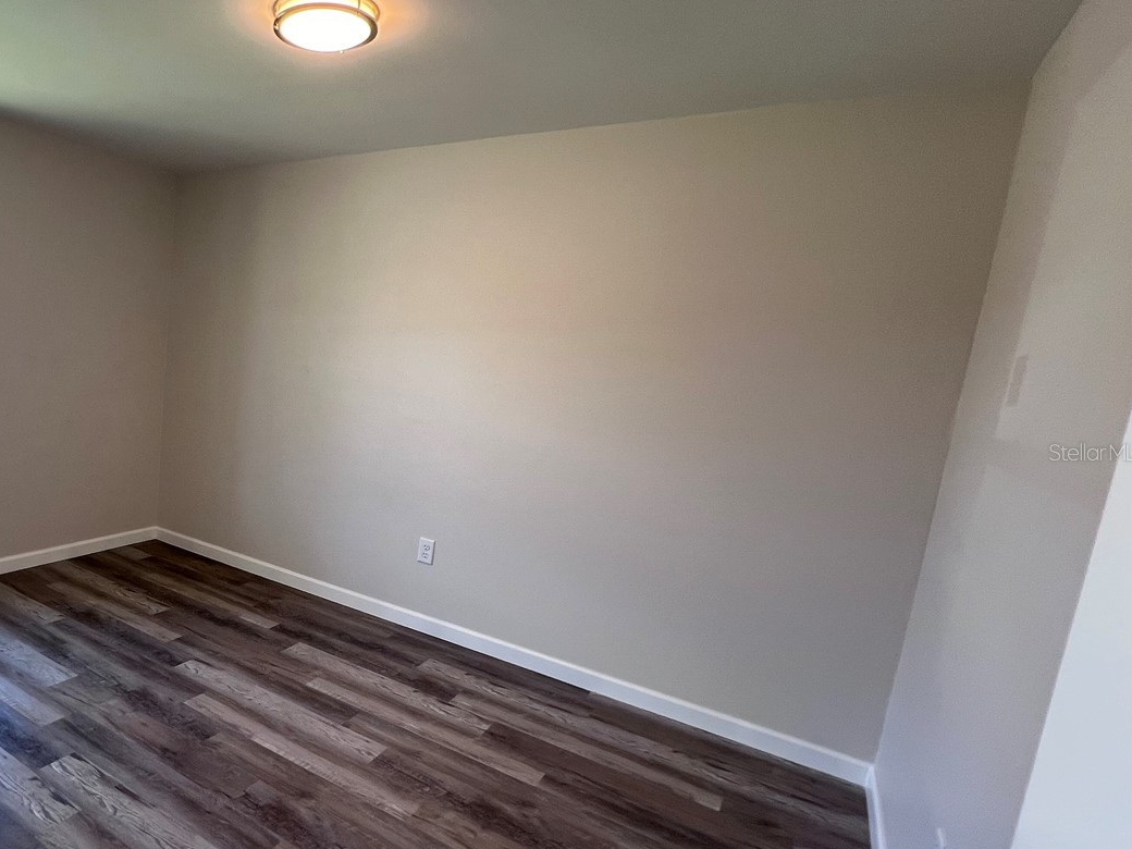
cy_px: 452
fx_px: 654
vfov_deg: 65.9
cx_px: 281
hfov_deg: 75.7
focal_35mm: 20
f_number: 1.8
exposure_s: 1/40
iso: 50
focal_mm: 1.57
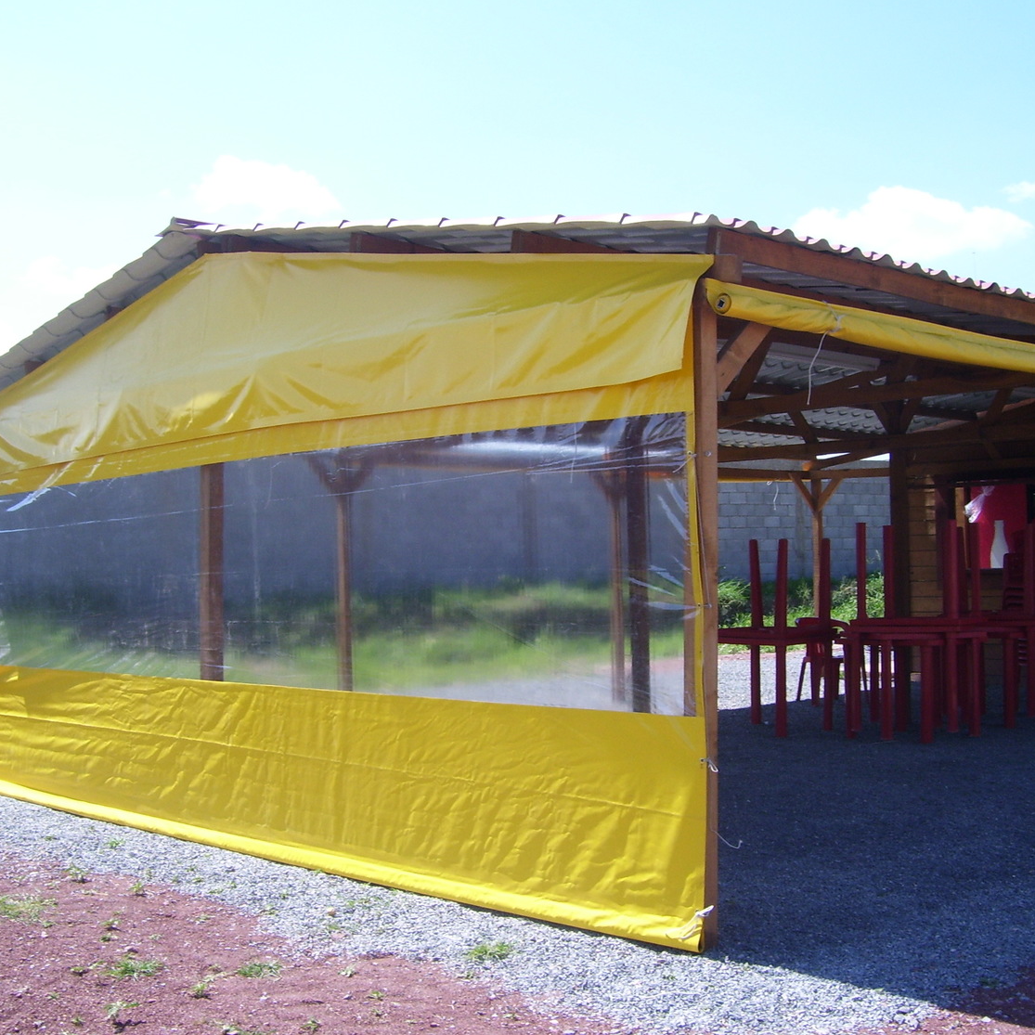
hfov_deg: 38.3
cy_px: 514
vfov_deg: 38.3
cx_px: 496
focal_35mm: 44
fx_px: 1488
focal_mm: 6
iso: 80
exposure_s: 1/350
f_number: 4.8
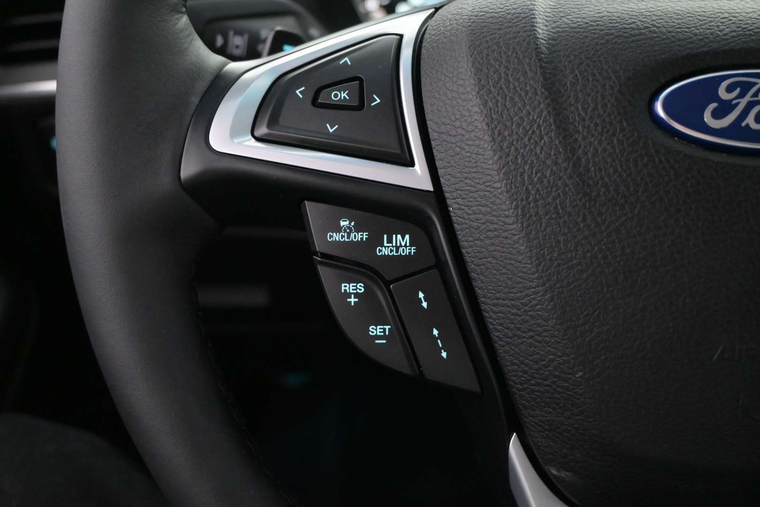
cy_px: 254
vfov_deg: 38.4
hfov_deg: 55.1
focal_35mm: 34
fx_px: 728
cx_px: 380
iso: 4500
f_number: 4.2
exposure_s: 1/40
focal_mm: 23
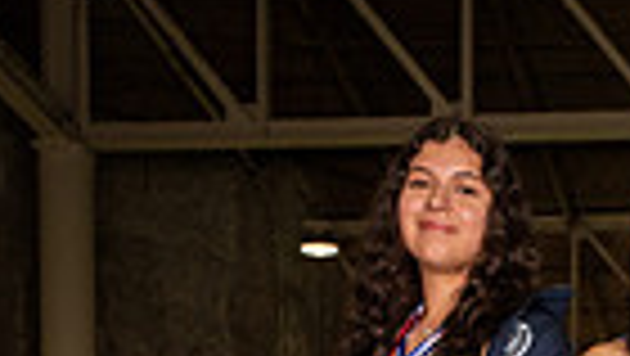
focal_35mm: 128
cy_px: 951
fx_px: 2140
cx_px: 616
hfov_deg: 16.4
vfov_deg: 8.4
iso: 1000
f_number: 6.3
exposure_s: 1/400
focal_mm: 38
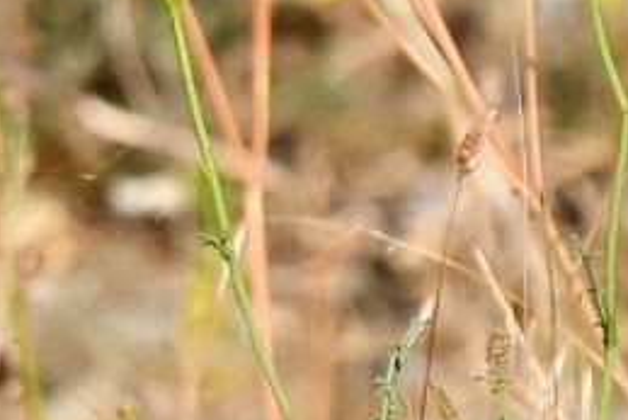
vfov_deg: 0.5
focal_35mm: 2967
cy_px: 380
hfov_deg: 0.7
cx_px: -213
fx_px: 51784
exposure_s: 1/500
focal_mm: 500
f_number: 7.1
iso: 140
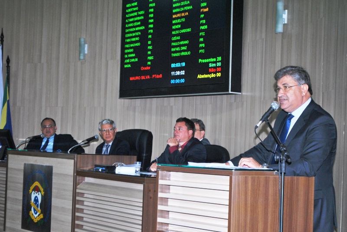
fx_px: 796
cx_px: 174
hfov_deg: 24.6
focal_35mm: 82
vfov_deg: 16.6
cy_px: 116
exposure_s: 1/40
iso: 800
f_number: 5.6
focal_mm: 55
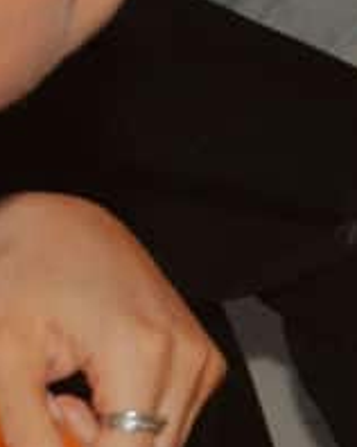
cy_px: -599
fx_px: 3598
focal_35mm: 272
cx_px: 1762
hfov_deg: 4.8
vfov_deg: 6.8
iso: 2500
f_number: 4.5
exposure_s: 1/160
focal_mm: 28
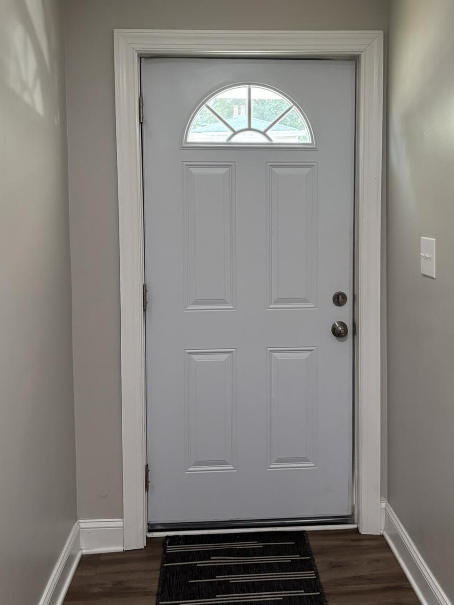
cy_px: 237
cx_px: 273
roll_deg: +0.9
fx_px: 682
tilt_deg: -3.9
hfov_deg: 36.7
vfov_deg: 47.5
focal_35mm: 39
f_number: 1.6
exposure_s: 1/60
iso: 200
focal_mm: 5.96
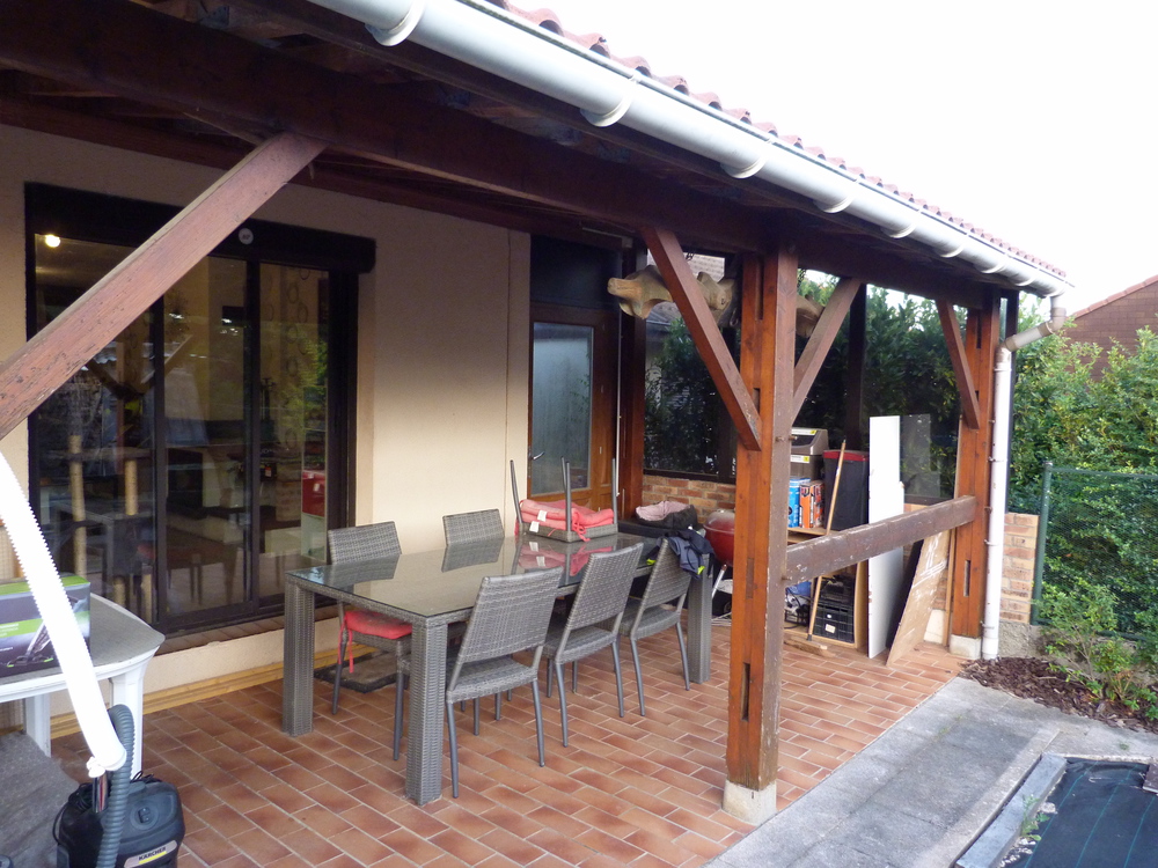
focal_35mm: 25
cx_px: 579
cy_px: 434
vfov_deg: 54.9
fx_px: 836
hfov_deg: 69.4
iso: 320
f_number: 2.8
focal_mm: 4.5
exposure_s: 1/60
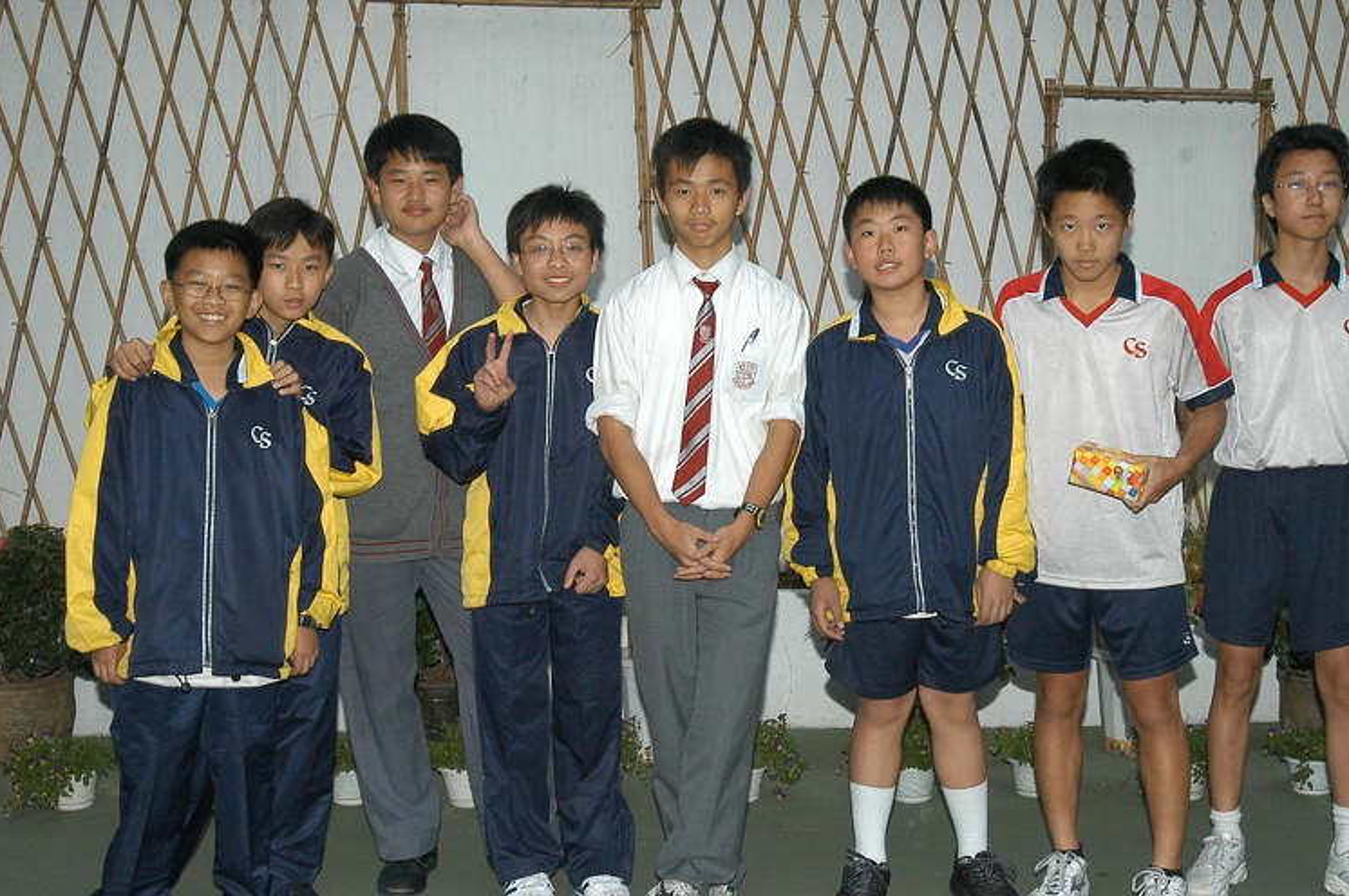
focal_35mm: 51
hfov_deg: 39.1
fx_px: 1897
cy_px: 518
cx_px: 732
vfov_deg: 26.6
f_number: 5.6
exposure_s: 1/80
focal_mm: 25
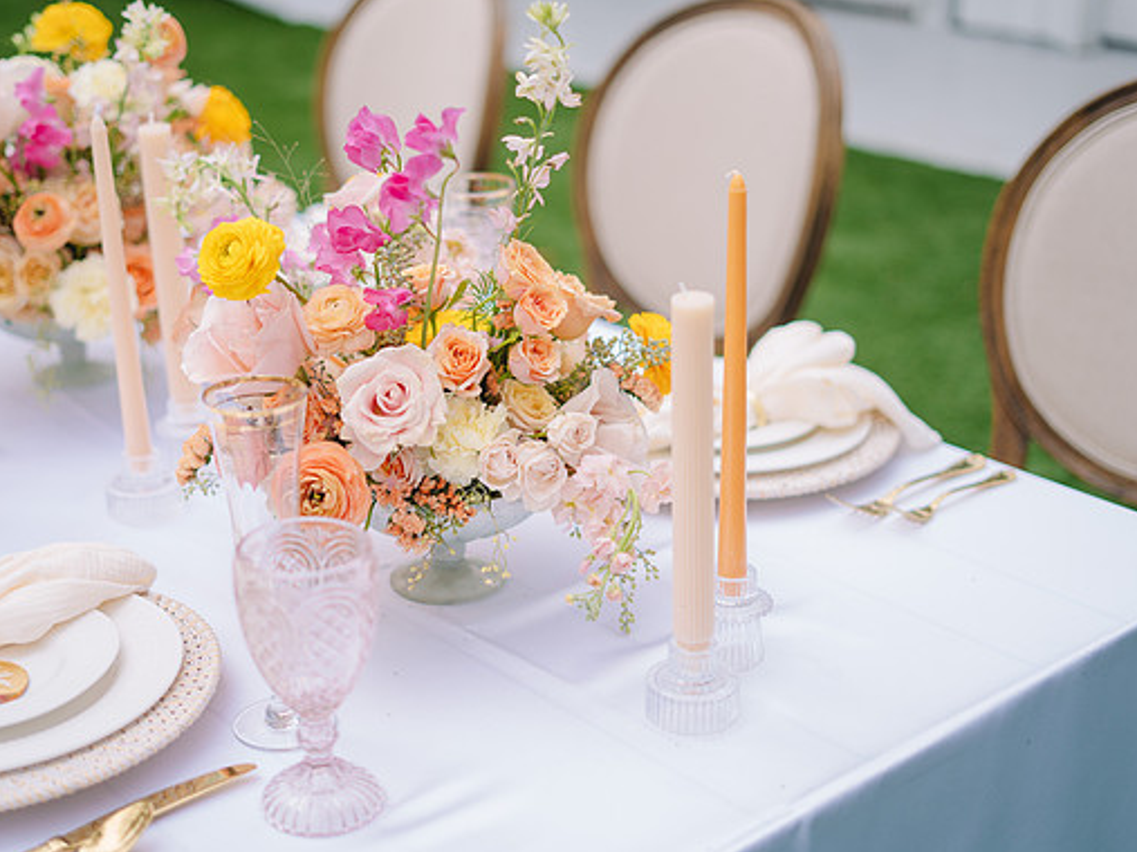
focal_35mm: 55
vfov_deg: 26.5
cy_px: 429
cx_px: 502
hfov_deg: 34.9
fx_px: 1806
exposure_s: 1/200
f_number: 1.8
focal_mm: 50
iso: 64
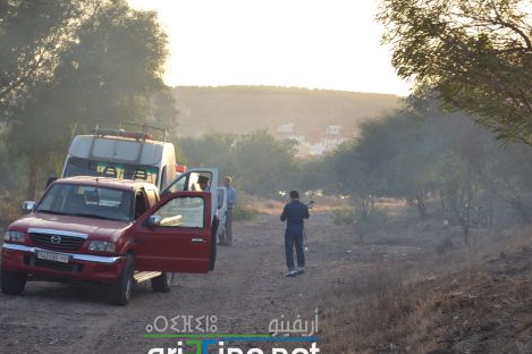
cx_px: 235
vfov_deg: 12.1
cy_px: 186
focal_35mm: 113
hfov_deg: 18.2
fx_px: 1664
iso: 100
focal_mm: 55
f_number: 5.6
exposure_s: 1/160
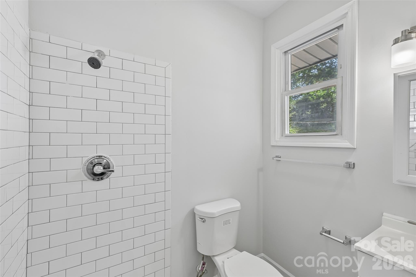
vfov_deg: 75.5
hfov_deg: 98.5
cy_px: 138
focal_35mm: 16
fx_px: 179
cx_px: 208
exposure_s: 1/15
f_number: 8
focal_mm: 15.5
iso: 100
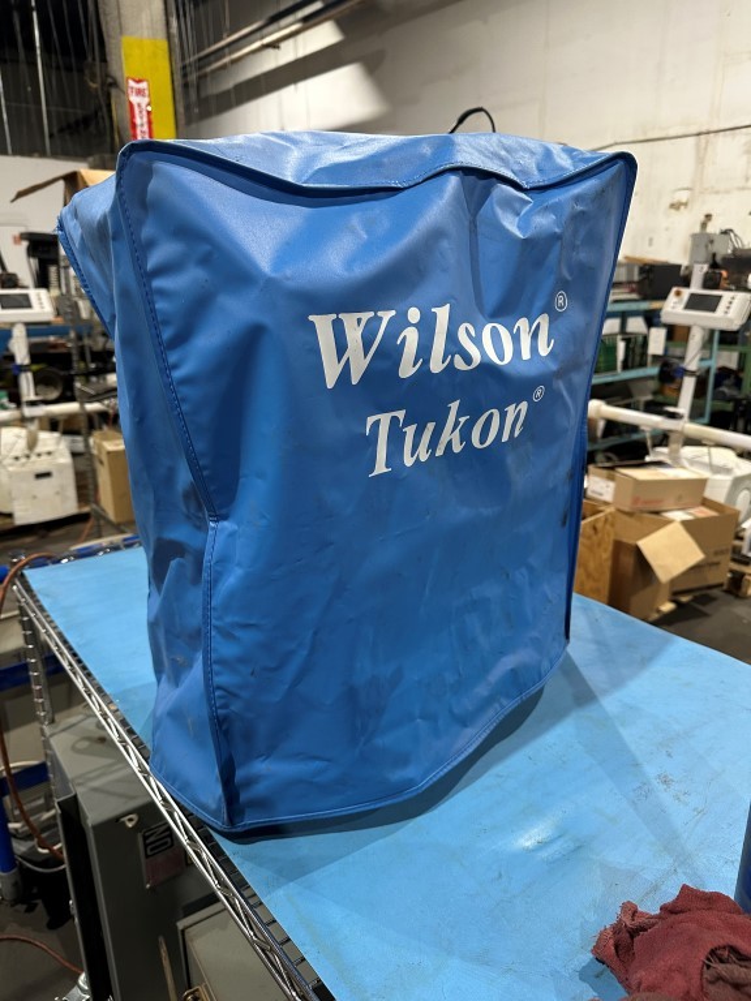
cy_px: 500
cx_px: 376
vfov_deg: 71.6
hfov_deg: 56.8
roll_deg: -0.5
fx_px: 694
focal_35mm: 24
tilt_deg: -17.5
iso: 250
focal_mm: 6.86
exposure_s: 1/60
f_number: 1.78
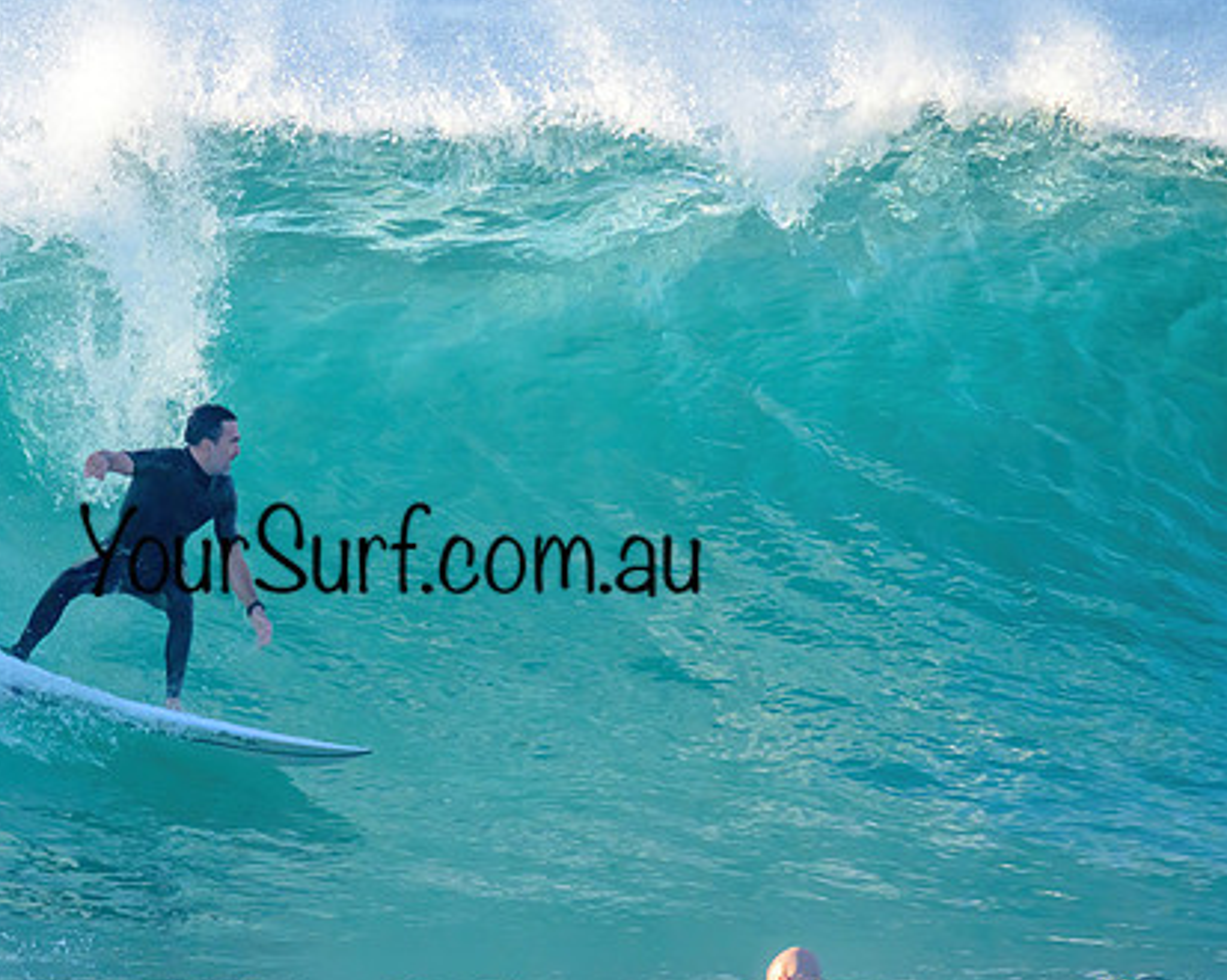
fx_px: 44573
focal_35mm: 1228
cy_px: 453
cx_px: 365
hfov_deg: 1.6
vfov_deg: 1.3
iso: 2500
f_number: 11
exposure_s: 1/1600
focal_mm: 800
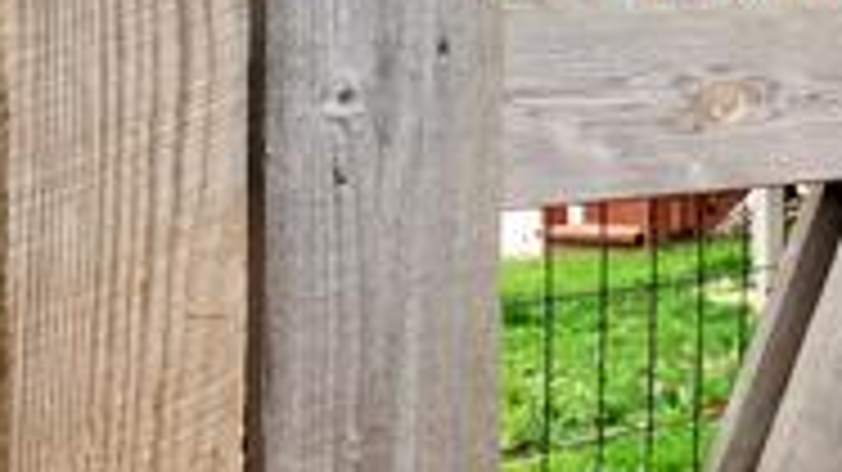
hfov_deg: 19.0
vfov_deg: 13.8
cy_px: -92
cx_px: 1520
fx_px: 1897
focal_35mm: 85
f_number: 9
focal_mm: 14
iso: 320
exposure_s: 1/1000
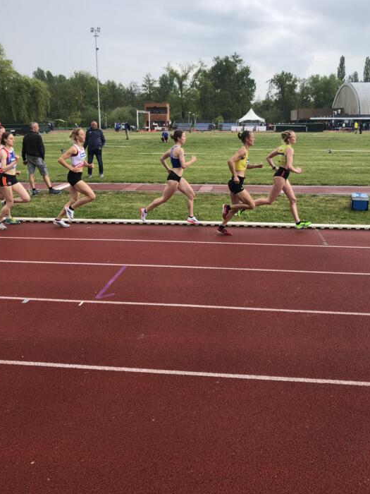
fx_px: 456
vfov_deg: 56.7
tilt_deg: -12.1
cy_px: 224
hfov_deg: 44.2
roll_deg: +1.8
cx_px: 190
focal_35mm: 32
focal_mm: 3.99
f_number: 1.8
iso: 20
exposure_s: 1/539
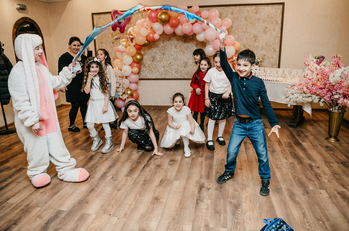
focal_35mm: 25
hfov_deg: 71.5
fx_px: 242
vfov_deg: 51.0
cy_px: 121
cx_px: 167
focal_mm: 24
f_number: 3.5
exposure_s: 1/160
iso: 250
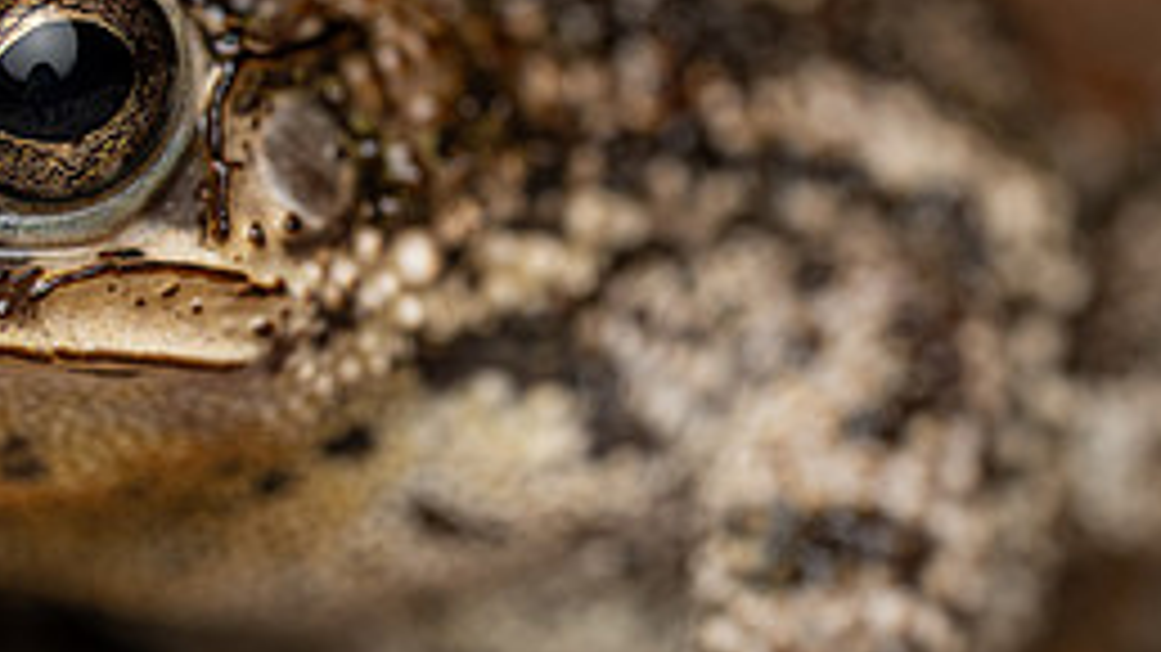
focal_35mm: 321
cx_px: 487
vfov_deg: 3.8
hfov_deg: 6.7
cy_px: 305
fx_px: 9880
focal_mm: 105
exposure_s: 1/200
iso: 64
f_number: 11
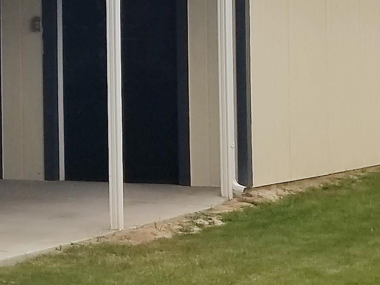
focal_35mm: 97
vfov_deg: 15.2
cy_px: 54
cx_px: -256
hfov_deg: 17.3
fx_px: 1065
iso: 50
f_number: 1.7
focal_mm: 4.3
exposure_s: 1/3072
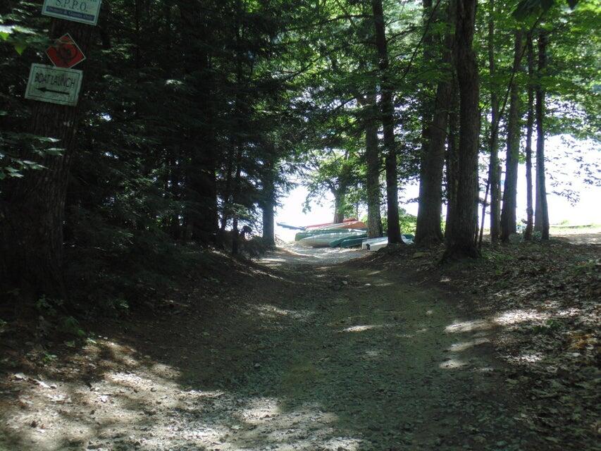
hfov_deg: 36.2
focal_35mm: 53
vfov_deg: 27.5
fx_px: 920
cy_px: 226
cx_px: 300
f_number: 3.9
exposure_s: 1/100
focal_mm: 9.5
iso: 80
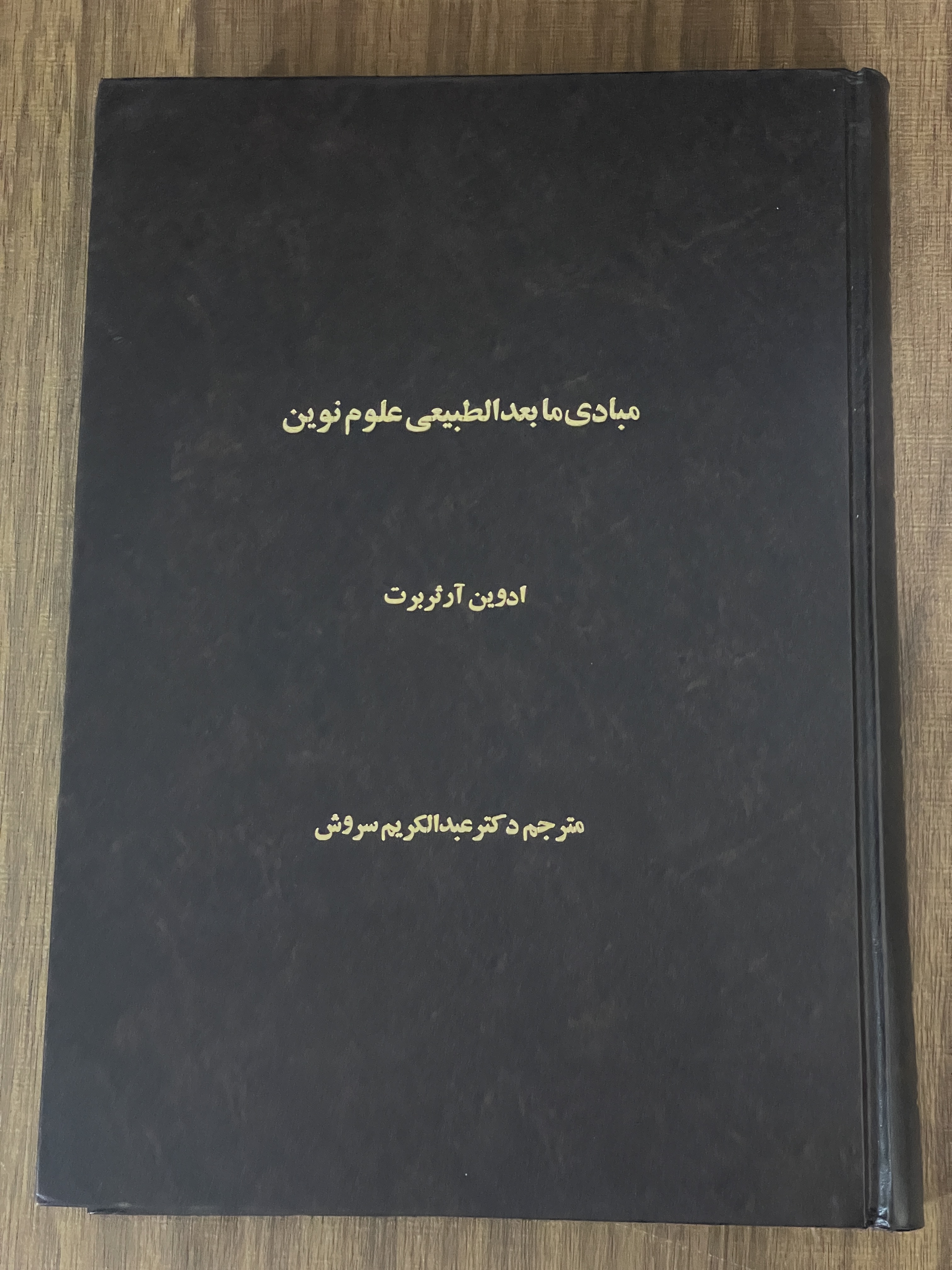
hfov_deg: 28.0
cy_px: 635
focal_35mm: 52
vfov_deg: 36.8
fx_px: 1907
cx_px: 476
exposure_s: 1/29
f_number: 2
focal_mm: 6
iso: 1600
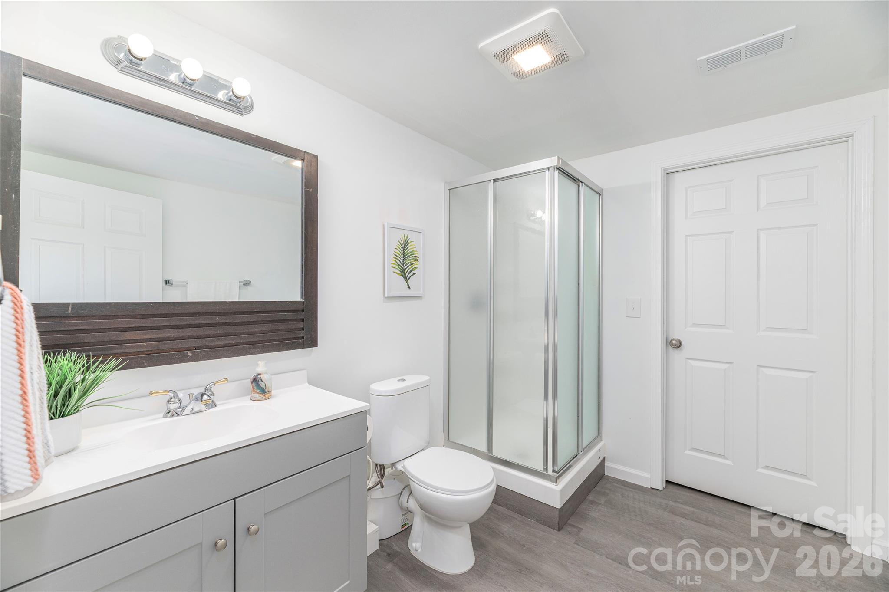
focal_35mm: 14
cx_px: 444
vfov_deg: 81.2
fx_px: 346
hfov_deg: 104.3
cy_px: 296
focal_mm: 14
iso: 320
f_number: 8
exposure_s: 1/200
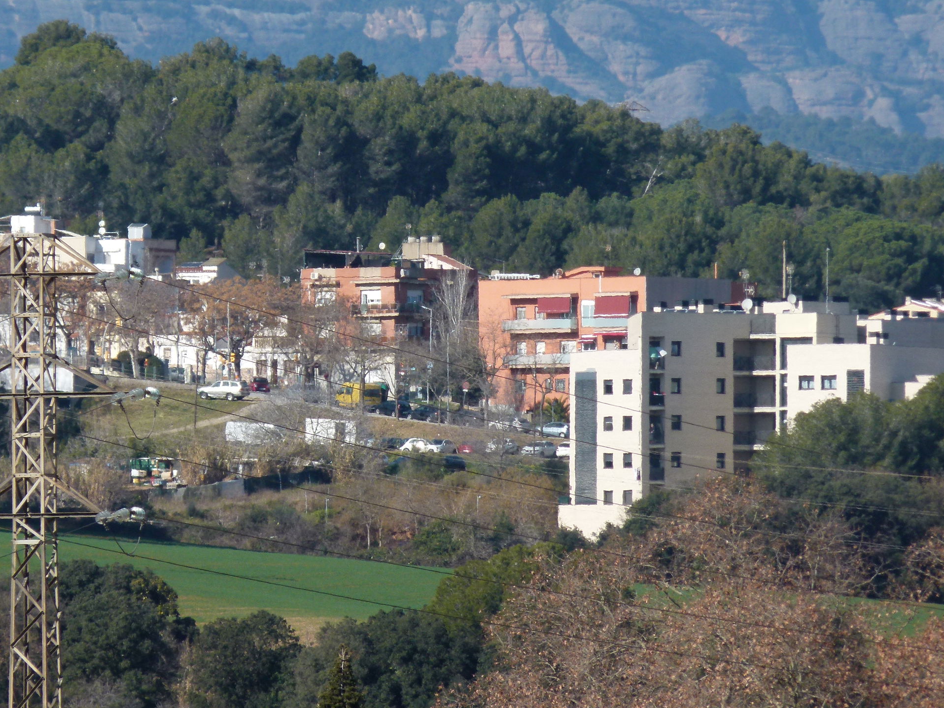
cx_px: 473
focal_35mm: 771
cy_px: 354
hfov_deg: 2.6
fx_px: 21024
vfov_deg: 1.9
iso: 100
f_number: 5.2
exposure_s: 1/500
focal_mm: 108
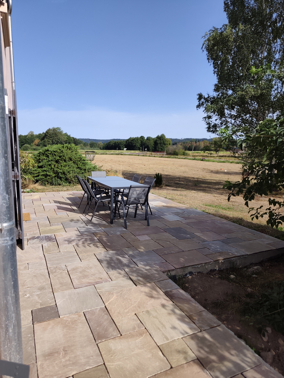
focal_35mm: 23
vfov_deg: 73.9
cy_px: 189
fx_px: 252
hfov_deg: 58.9
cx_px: 142
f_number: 1.7
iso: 50
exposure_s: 1/577
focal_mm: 6.07
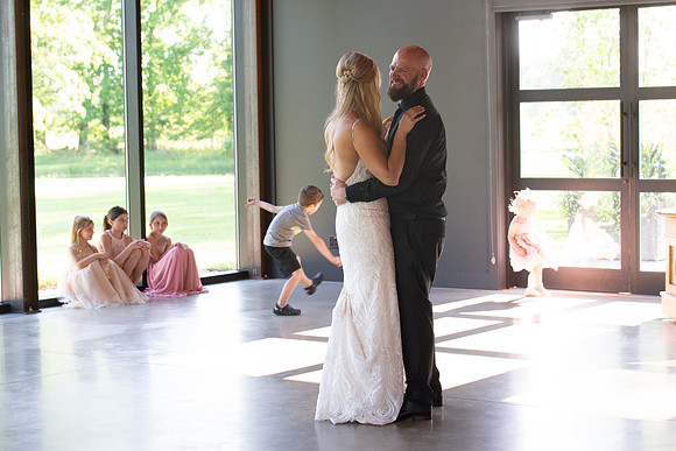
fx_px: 1450
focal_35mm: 77
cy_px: 222
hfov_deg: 26.2
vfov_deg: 17.7
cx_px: 363
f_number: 5
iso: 1000
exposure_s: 1/200
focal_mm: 70
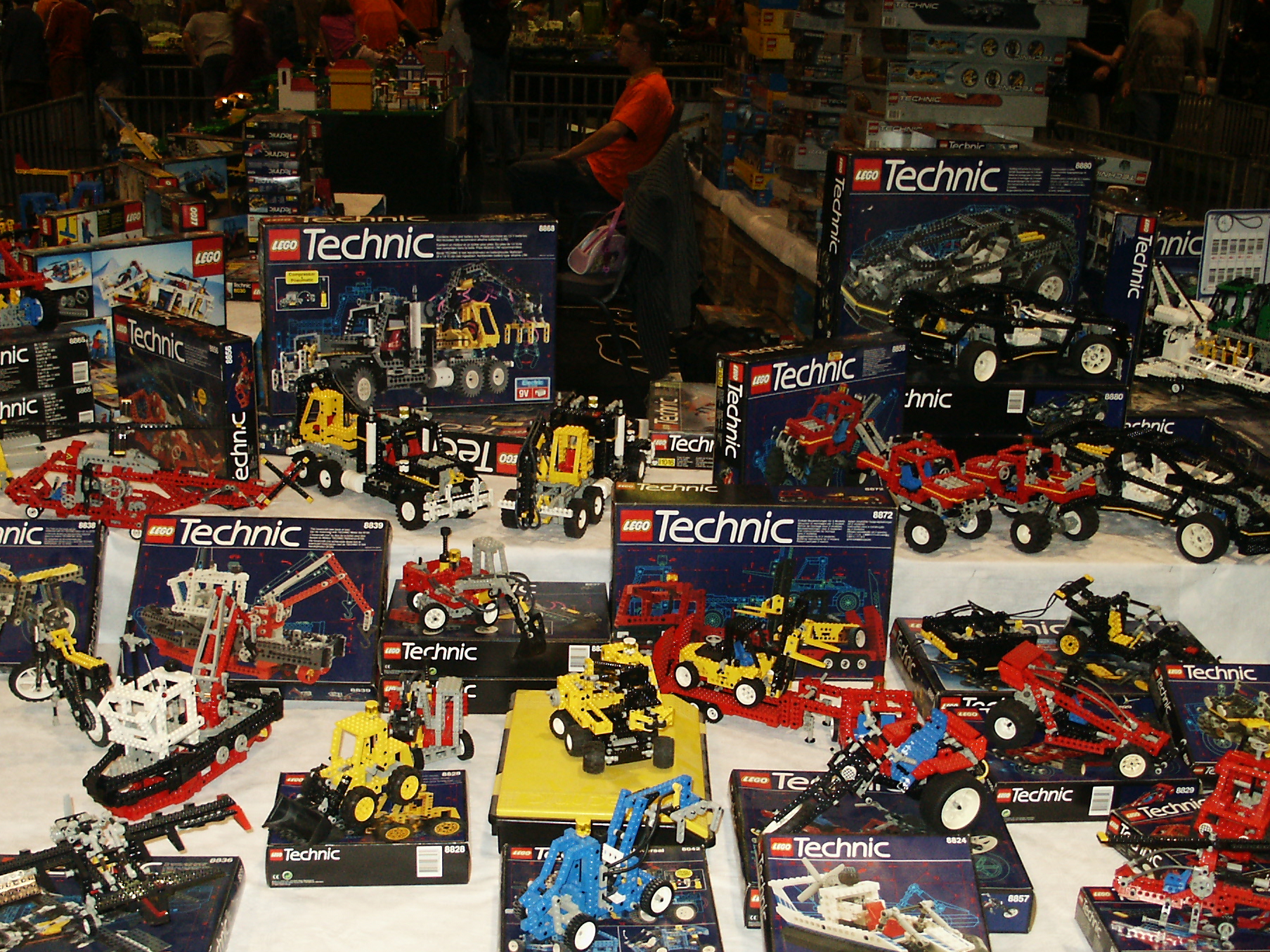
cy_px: 573
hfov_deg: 42.9
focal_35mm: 44
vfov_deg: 32.8
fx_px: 1614
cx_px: 619
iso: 200
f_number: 3
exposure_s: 1/45
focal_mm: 7.18
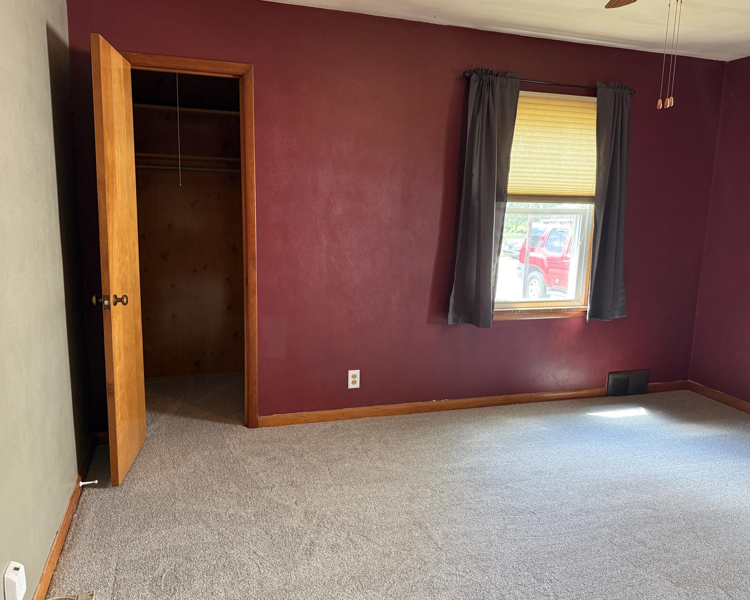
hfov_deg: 64.0
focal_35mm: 27
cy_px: 306
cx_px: 393
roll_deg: -0.9
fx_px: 599
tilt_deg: -8.7
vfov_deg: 53.2
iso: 320
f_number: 1.78
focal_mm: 6.76
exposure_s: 1/60
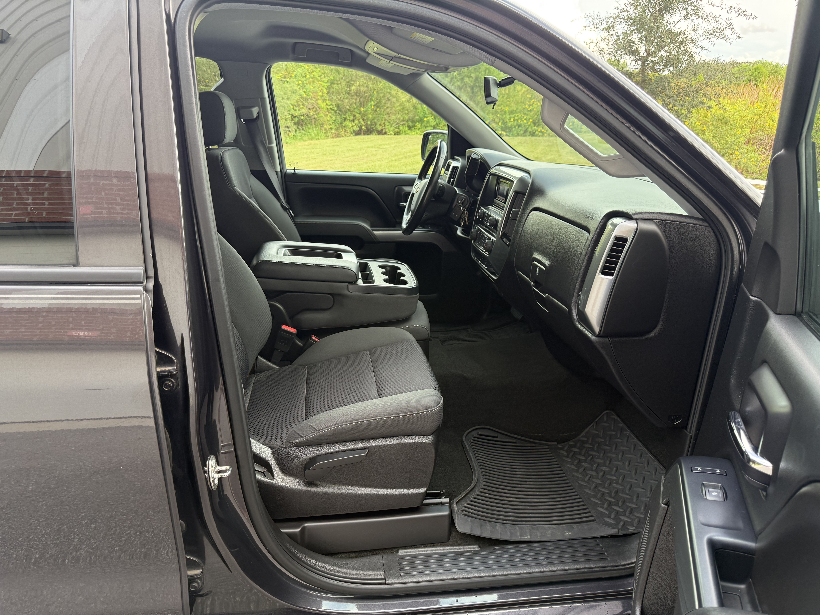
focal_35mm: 24
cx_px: 410
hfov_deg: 71.6
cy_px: 308
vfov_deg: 56.8
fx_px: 569
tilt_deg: -19.0
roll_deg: -0.5
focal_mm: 6.76
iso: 125
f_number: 1.78
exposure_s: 1/236
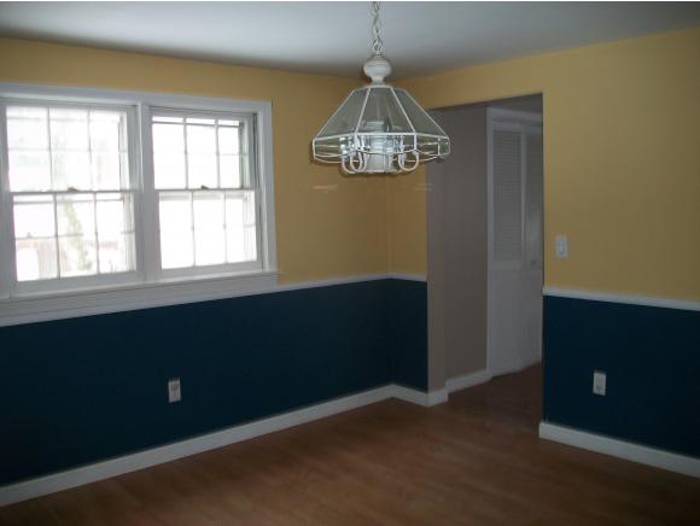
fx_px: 648
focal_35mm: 32
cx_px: 350
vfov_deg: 44.2
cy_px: 263
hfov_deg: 56.8
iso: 80
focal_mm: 5.7
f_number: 2.9
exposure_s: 1/30
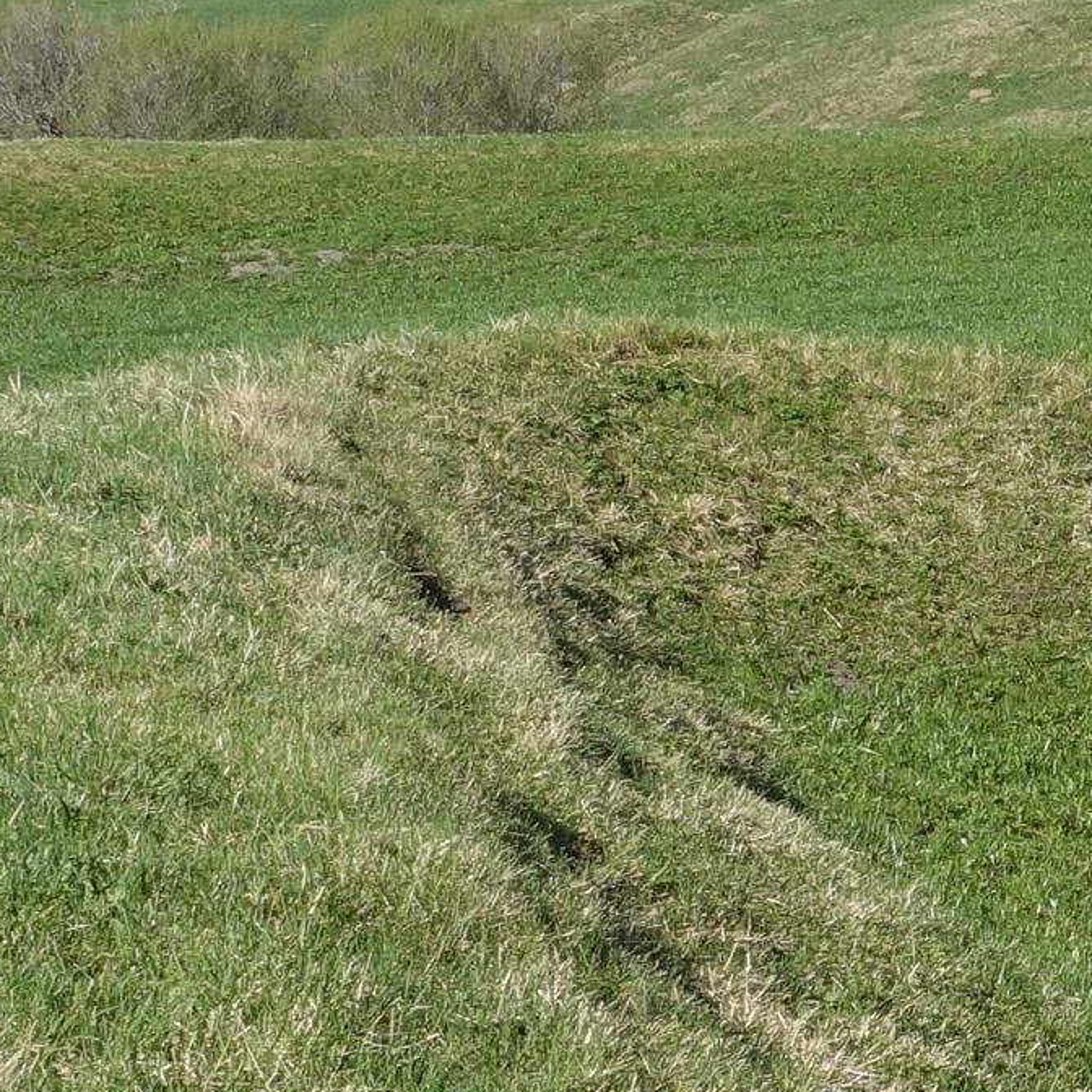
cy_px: 842
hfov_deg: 9.7
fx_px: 6139
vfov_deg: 10.1
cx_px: 1887
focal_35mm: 172
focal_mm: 12.81
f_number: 5.6
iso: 125
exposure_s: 1/400
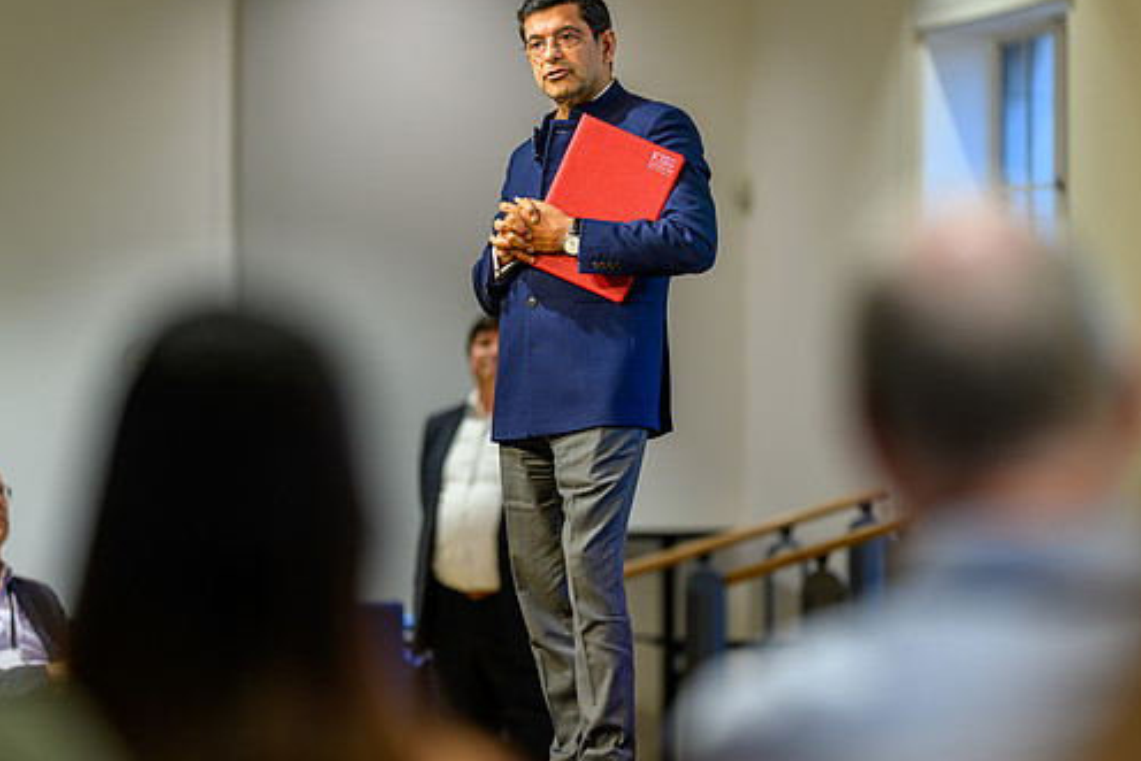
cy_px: 341
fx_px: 5009
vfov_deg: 8.7
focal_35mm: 158
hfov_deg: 13.0
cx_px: 499
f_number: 1.8
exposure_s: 1/160
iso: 200
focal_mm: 135
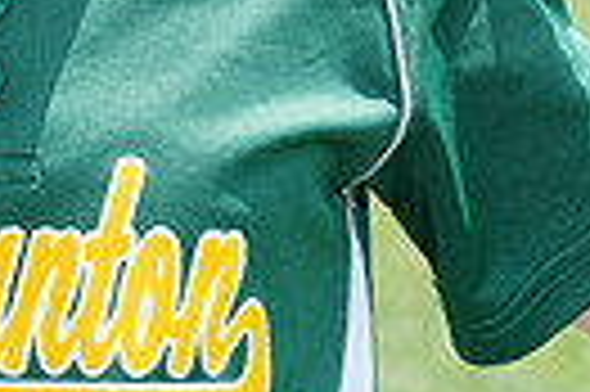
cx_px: 32
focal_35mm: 781
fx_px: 12784
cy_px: -264
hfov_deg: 2.6
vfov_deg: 1.8
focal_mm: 176
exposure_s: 1/200
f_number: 10
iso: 200
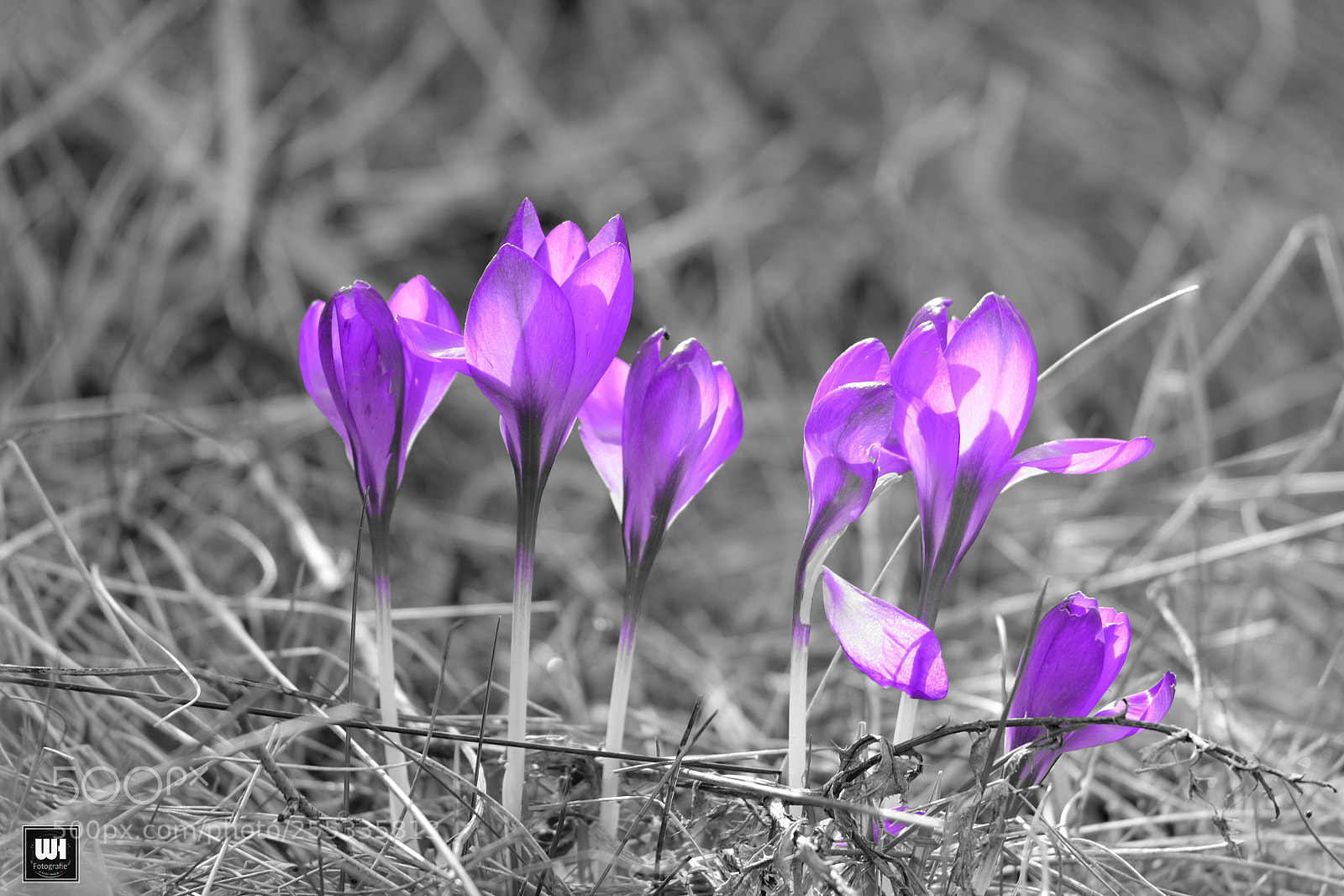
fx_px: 9070
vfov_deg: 5.7
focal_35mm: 243
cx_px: 672
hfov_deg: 8.5
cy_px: 448
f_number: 6.2
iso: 200
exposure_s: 1/160
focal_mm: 161.8
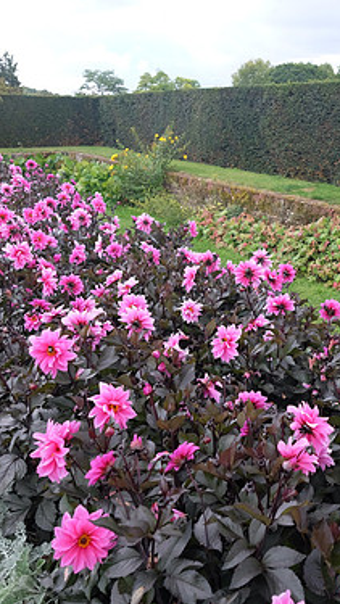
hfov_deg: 33.6
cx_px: 272
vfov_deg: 58.0
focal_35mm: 34
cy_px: 308
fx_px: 545
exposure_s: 1/125
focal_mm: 14
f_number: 2.8
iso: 200
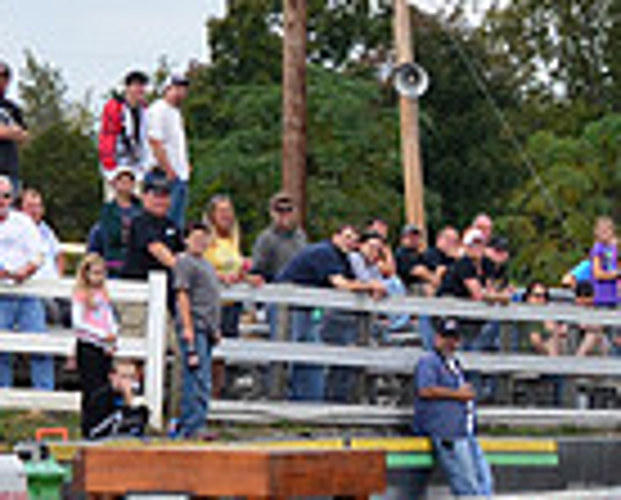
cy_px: 423
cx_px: 1179
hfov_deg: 4.7
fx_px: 7386
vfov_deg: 3.9
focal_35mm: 401
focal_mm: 68
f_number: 8
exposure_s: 1/1000
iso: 1000
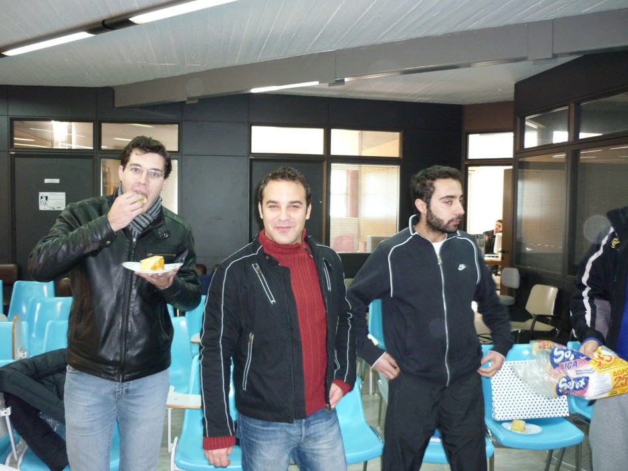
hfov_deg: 55.3
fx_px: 599
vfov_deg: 43.0
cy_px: 236
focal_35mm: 33
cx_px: 314
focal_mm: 5.5
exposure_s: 1/30
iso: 250
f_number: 2.8
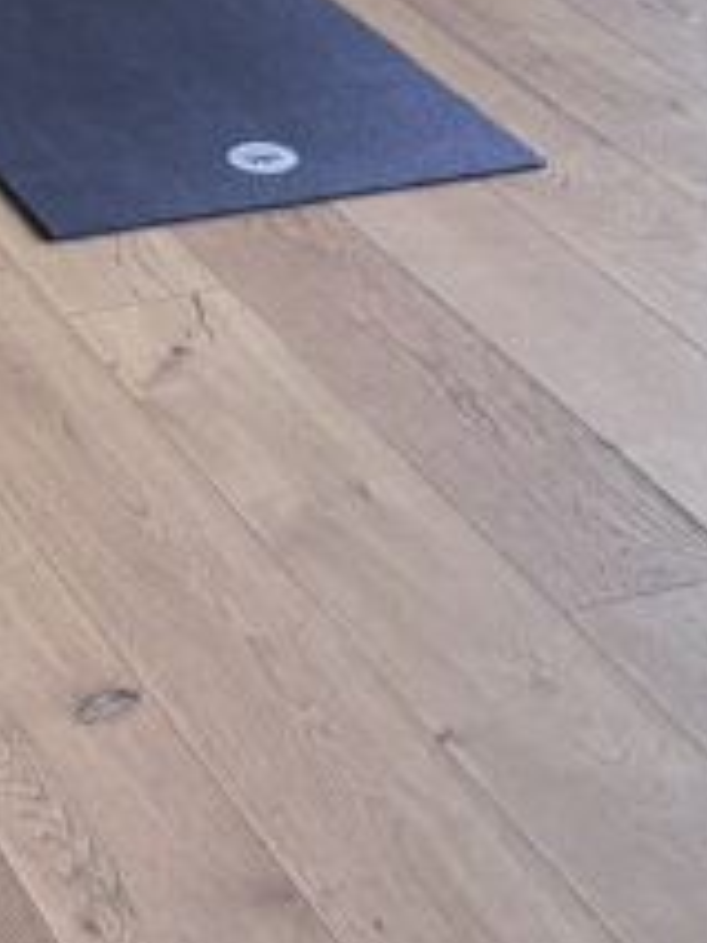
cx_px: -182
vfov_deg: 13.7
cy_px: -1085
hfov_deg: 12.4
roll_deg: +0.3
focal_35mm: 116
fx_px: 3159
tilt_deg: -0.9
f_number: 1.78
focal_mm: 6.76
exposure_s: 1/70
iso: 200
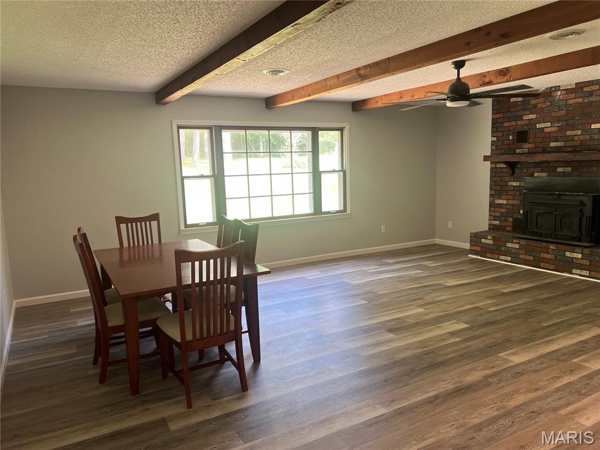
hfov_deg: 67.3
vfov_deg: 53.1
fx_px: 451
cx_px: 300
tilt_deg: -7.3
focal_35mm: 26
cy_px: 225
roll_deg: +1.1
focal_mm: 5.7
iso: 100
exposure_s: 1/120
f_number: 1.5
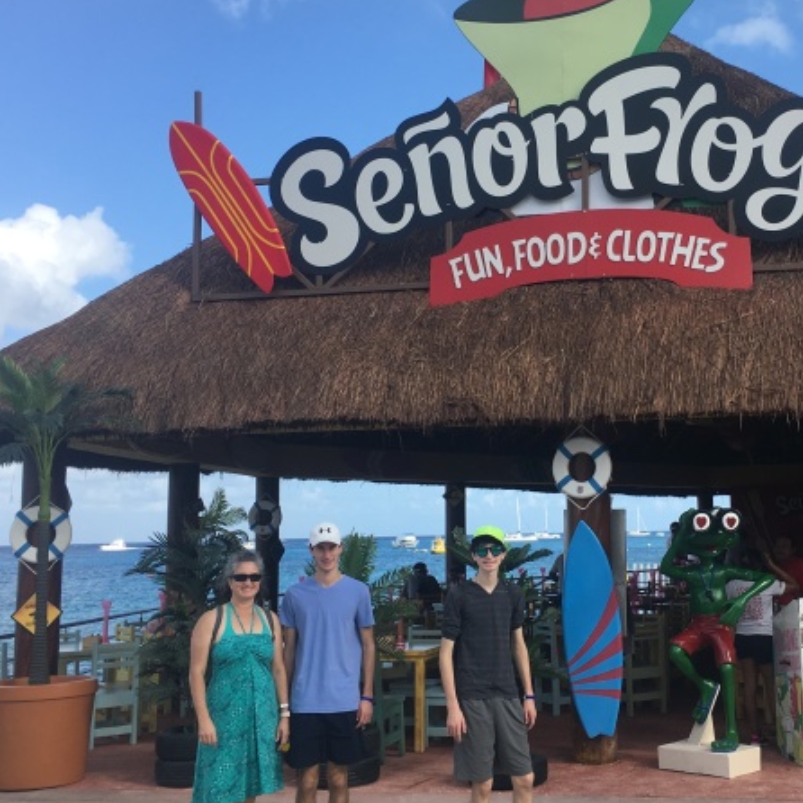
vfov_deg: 36.8
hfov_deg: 36.4
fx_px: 1207
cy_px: 373
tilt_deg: +7.6
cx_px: 546
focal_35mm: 46
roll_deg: +2.6
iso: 25
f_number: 2.2
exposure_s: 1/938
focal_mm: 4.15
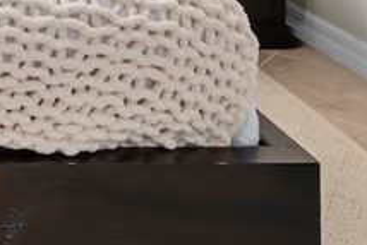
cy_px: -230
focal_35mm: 71
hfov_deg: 24.4
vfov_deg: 15.7
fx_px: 724
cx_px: -126
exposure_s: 1
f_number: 11
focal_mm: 14
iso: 400
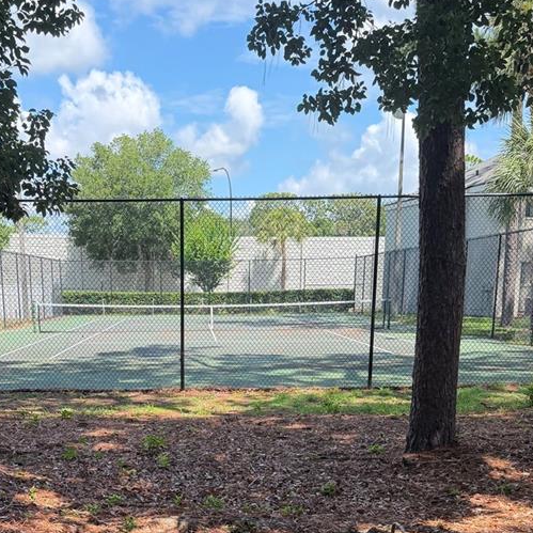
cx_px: 200
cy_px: 474
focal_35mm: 51
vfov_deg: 31.9
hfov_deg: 33.2
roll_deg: -0.7
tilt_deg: -12.3
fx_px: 888
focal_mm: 6.76
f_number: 1.78
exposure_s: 1/1585
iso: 100
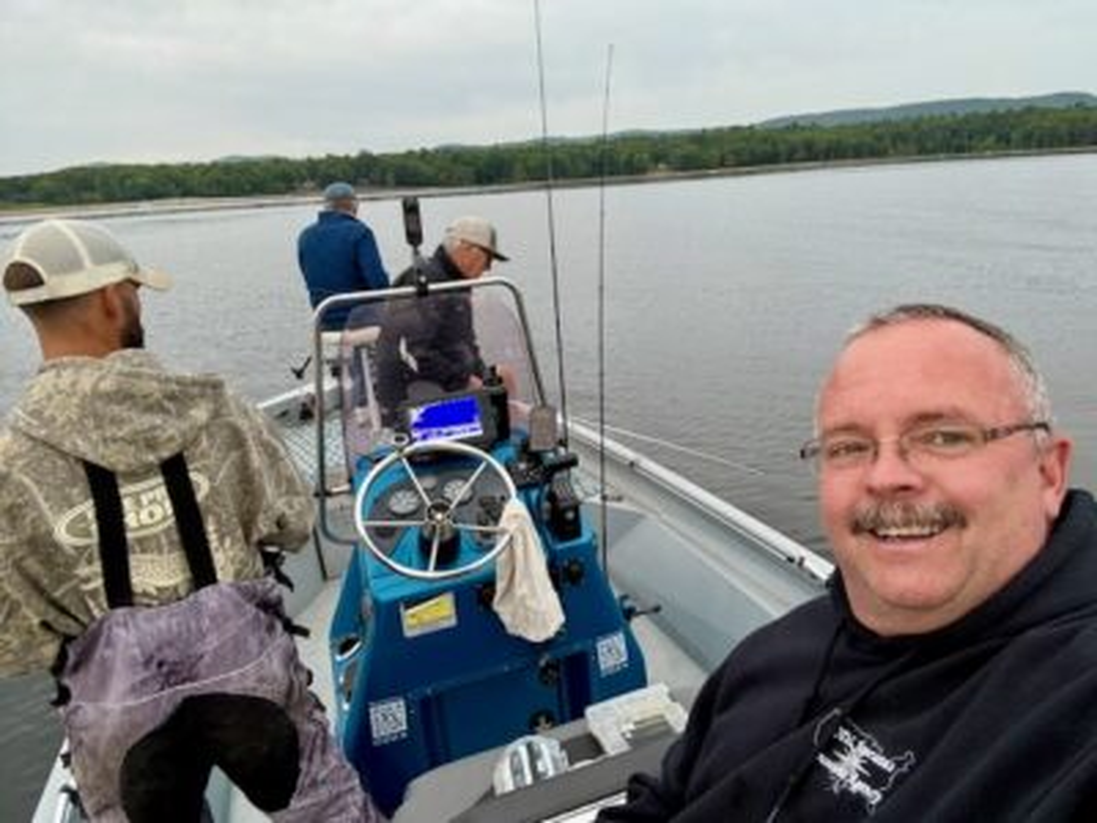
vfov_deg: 58.9
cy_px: 412
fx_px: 729
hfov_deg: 73.9
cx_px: 548
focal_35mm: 23
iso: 64
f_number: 1.9
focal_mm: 2.69
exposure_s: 1/122
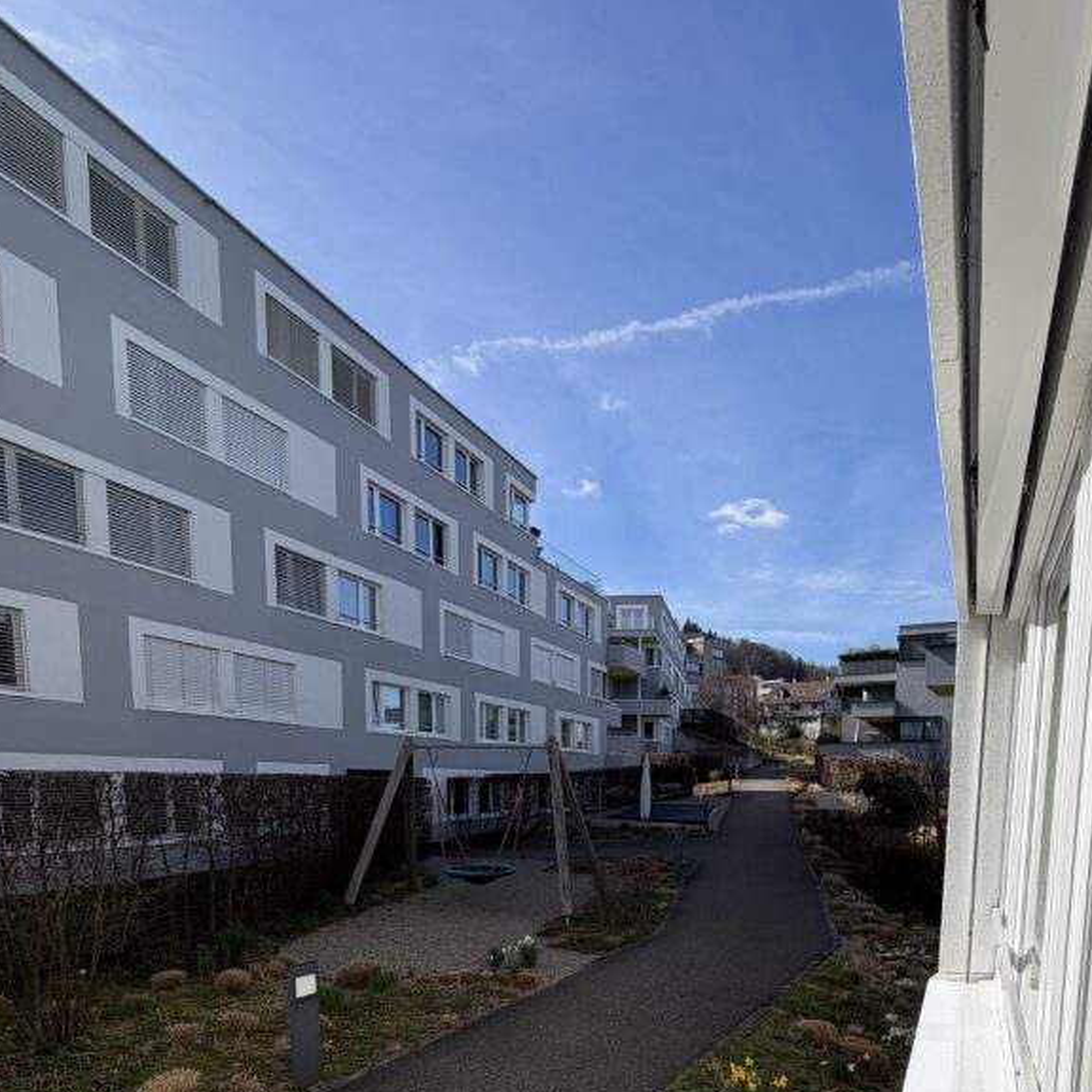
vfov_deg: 63.6
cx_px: 652
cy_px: 874
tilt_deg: -7.1
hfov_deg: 69.0
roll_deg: -2.7
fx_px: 785
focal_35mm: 22
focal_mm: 2.22
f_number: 2.2
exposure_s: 1/985
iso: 20
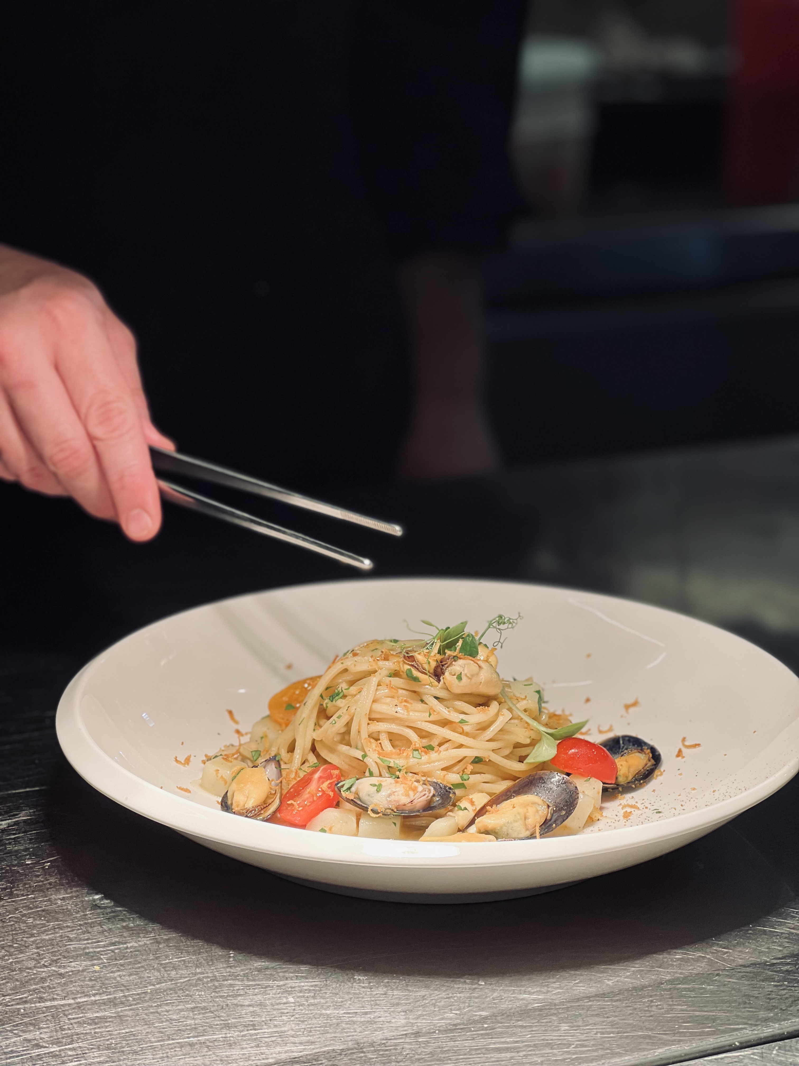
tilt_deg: -16.3
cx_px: 400
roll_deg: +0.9
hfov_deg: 19.1
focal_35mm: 77
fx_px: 2370
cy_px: 533
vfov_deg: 25.3
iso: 64
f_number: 2.8
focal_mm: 9
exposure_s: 1/100
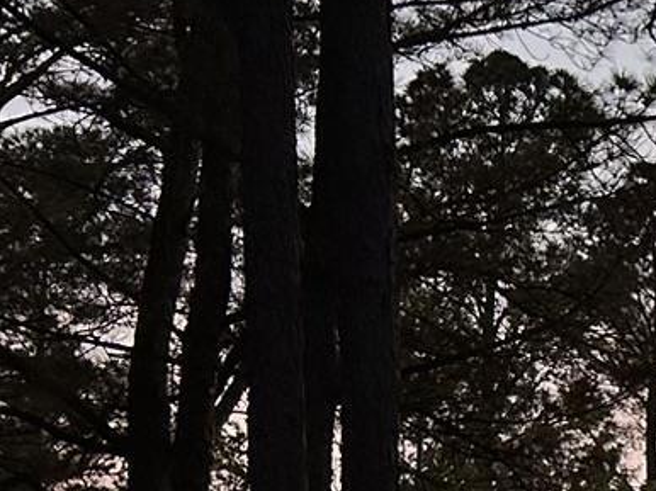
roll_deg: +0.1
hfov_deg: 11.6
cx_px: 1603
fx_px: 2614
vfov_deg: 10.3
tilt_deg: +6.6
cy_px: 792
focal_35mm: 138
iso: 80
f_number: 1.5
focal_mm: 5.7
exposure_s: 1/121
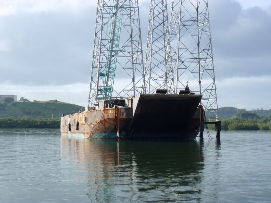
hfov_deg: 26.7
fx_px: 571
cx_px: 136
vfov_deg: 20.2
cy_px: 102
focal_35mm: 73
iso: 64
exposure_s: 1/160
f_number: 5.6
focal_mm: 13.18
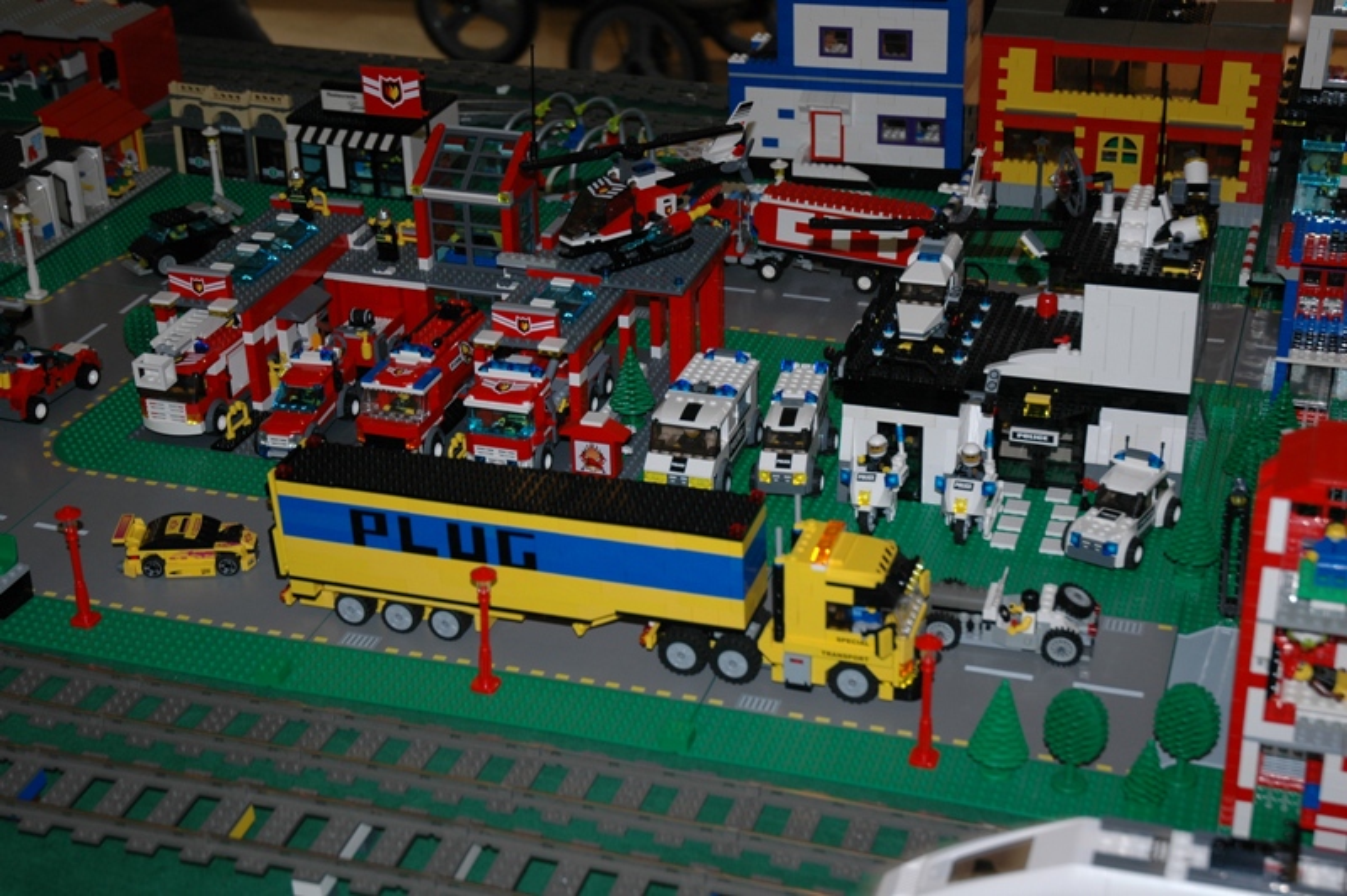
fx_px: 2131
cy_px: 448
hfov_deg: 35.1
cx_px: 674
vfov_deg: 23.7
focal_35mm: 57
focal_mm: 38
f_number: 4.2
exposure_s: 1/60
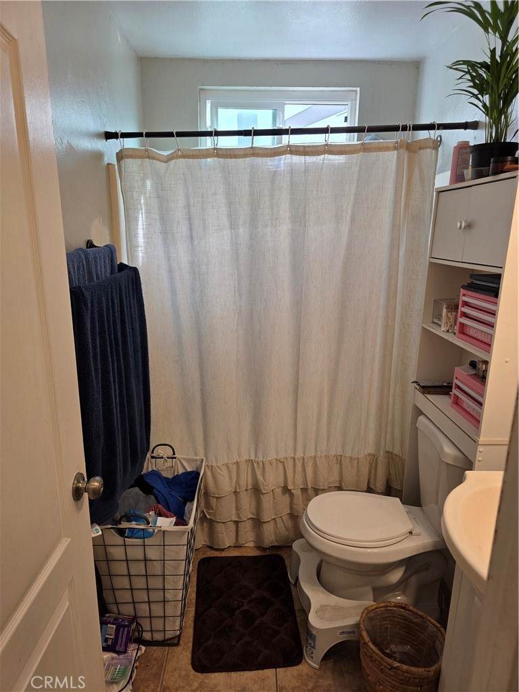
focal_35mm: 23
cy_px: 346
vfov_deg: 73.9
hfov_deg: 58.9
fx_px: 460
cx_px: 260
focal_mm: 6.3
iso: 50
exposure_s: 1/120
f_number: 1.7
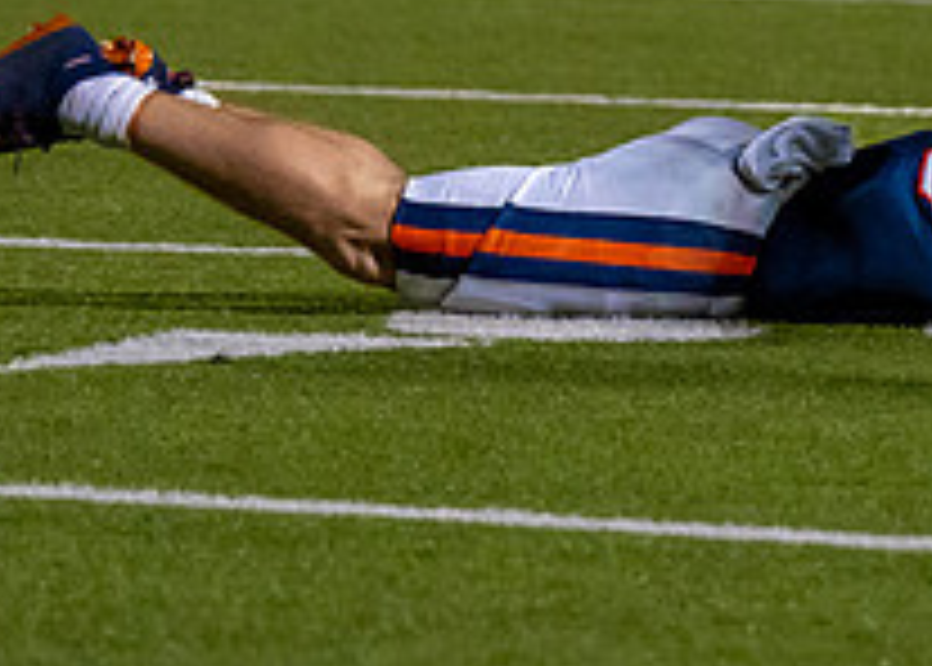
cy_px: -311
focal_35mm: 638
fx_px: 16893
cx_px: 1676
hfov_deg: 3.1
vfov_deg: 2.3
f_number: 2.8
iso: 1600
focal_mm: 127
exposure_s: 1/1000
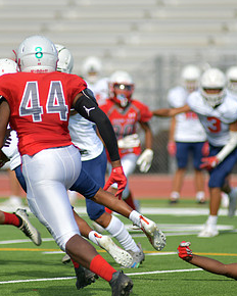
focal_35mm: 564
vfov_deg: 3.4
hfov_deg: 2.7
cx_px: 72
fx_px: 4945
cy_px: 131
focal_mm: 300
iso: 90
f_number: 3.5
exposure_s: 1/2000
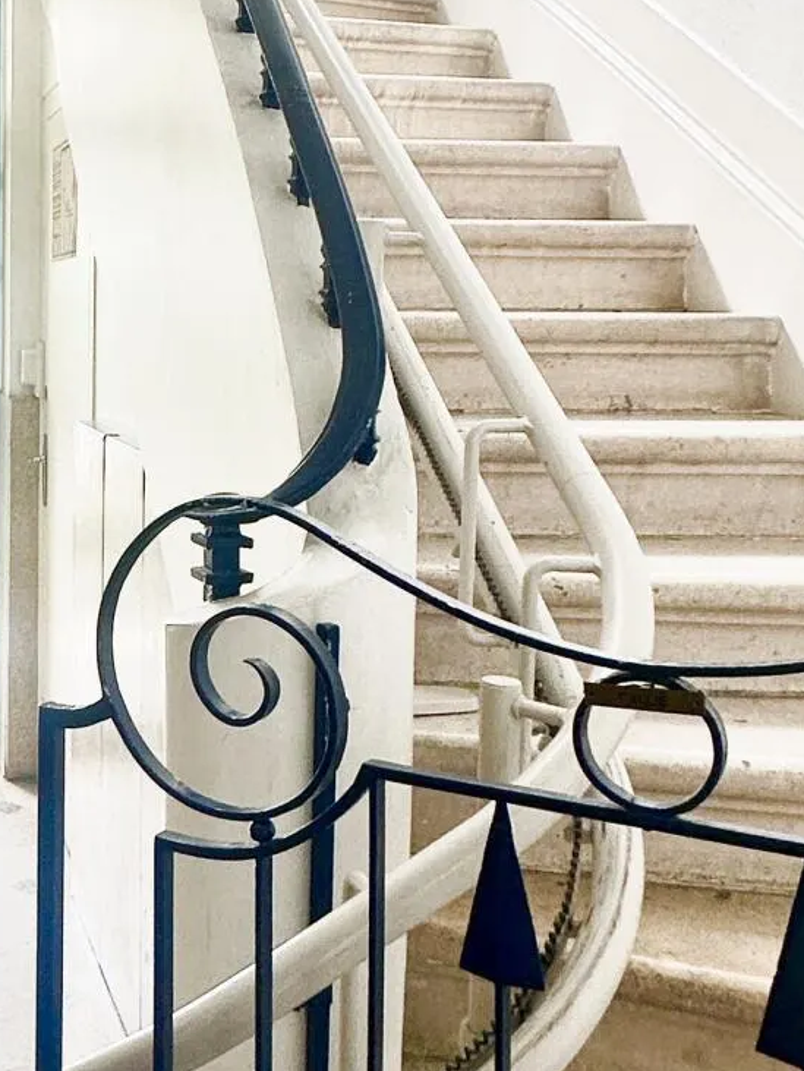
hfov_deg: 27.6
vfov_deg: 38.5
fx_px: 1516
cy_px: 362
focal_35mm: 49
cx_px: -44
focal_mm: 2.22
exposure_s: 1/99
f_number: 2.2
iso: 64
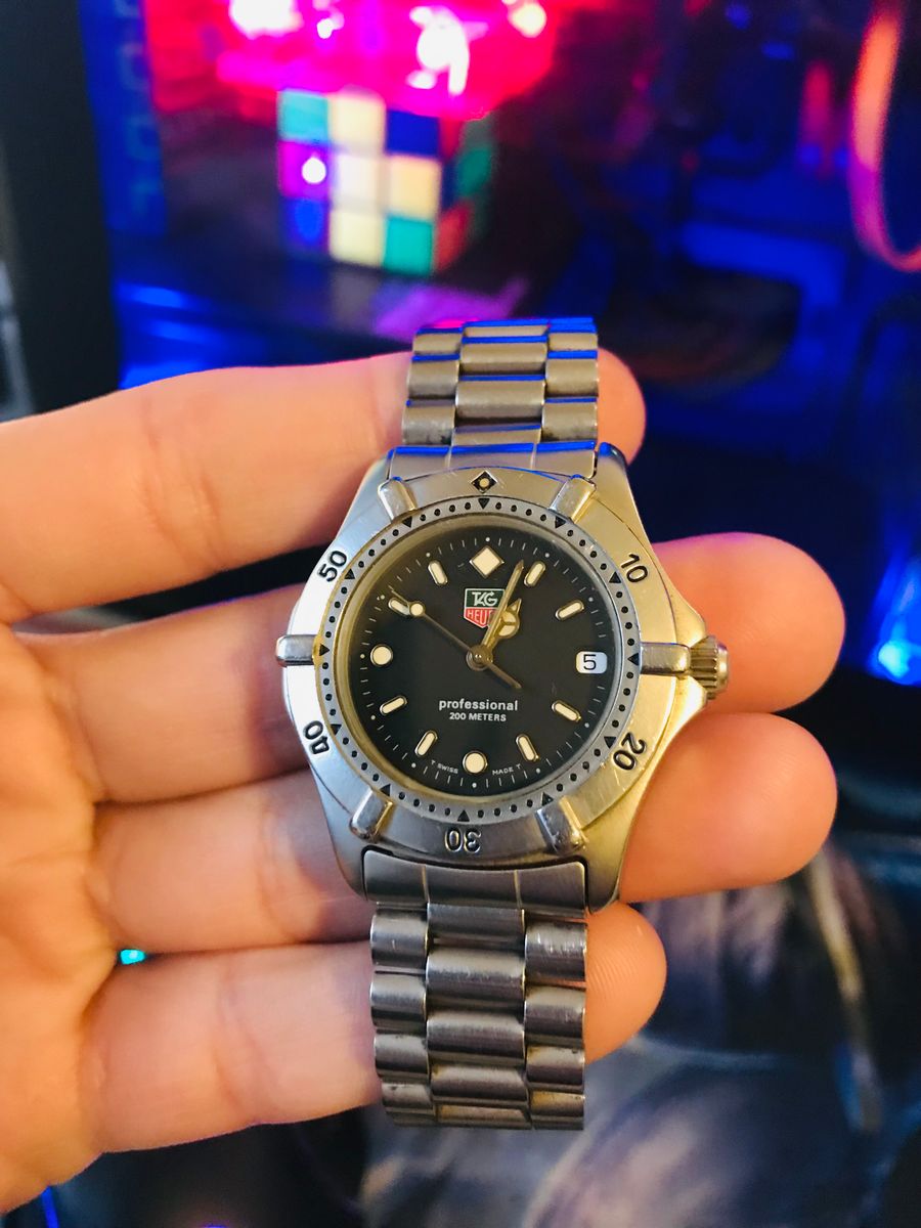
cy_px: 614
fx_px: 993
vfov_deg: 63.4
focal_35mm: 28
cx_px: 460
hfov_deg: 49.7
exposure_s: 1/5
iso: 100
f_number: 1.8
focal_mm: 3.99
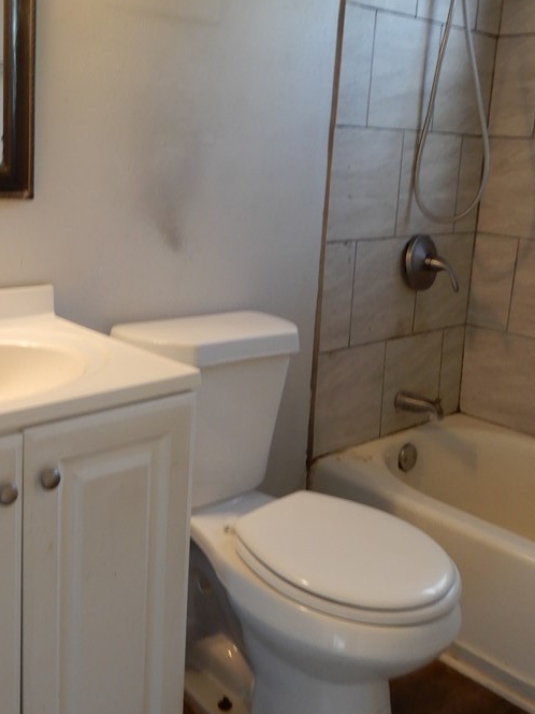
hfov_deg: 38.2
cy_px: 296
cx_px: 174
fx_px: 762
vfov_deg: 49.9
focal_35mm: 37
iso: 200
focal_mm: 4.3
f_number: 3.4
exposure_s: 1/30
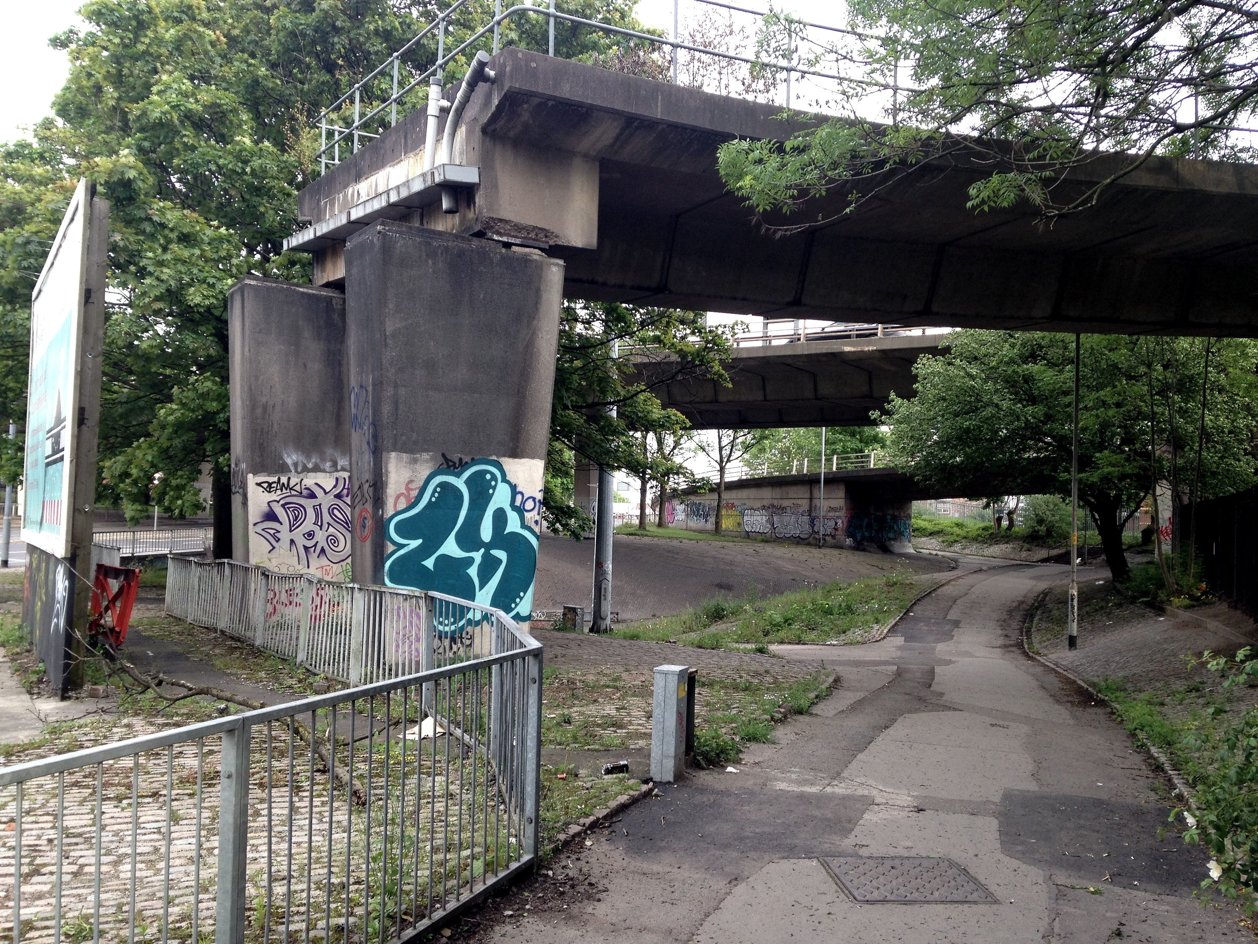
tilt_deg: +0.8
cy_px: 472
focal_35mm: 33
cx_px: 629
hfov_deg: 55.4
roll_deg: -2.0
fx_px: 1199
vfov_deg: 42.9
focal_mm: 4.12
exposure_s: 1/146
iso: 50
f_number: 2.4
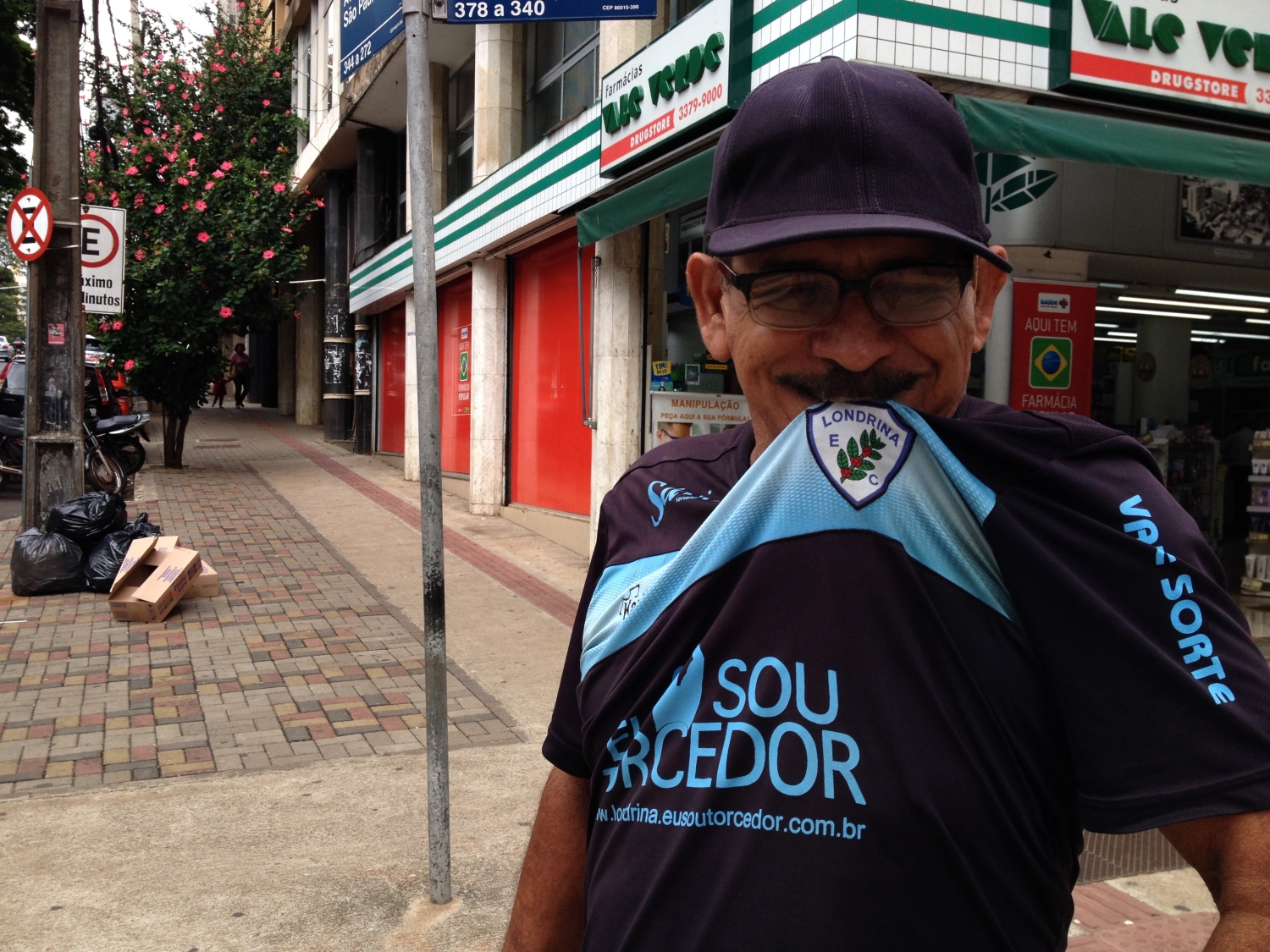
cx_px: 635
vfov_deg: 40.7
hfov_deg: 52.6
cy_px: 476
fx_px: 1284
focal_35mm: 35
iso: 50
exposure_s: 1/549
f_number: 2.4
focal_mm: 4.28
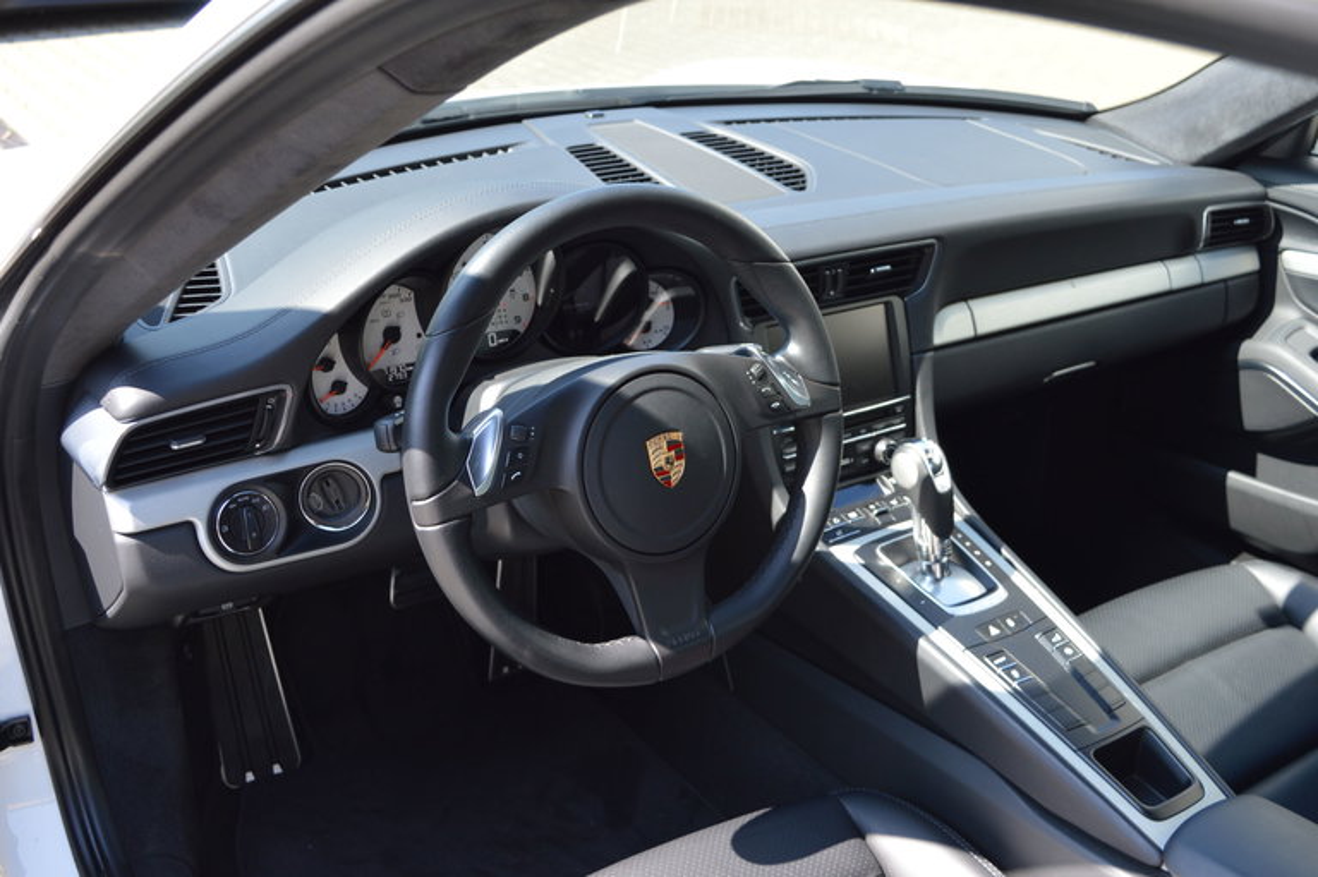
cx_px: 659
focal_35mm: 39
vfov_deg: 34.2
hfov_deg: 49.6
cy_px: 438
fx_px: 1427
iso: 200
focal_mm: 26
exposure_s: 1/125
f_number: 5.6
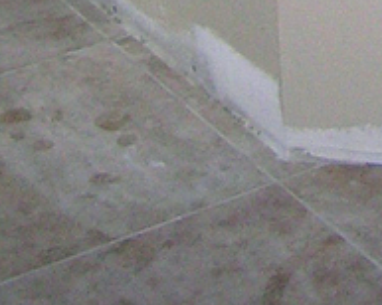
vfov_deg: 6.5
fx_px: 2349
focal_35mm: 208
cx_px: 736
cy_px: -759
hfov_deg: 8.8
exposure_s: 1/60.1
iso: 137
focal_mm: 5.8
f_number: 2.8
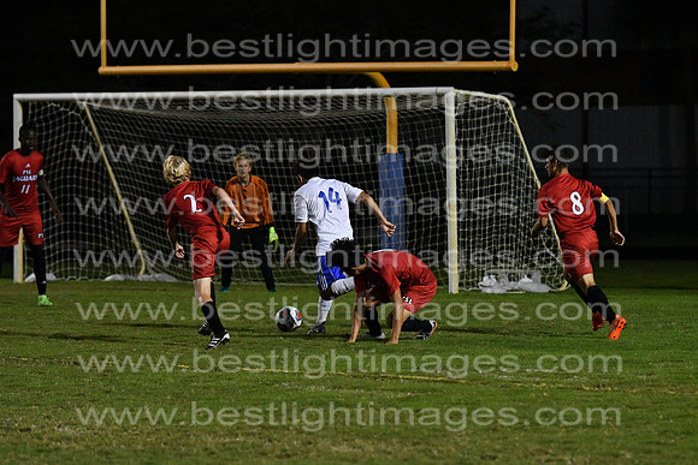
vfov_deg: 7.0
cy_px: 232
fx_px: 3782
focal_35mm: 195
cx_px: 349
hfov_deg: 10.5
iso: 6400
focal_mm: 130
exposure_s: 1/1000
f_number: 4
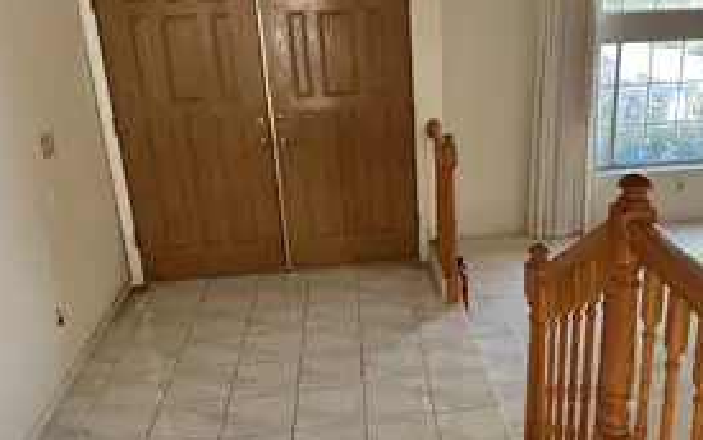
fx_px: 709
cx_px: 463
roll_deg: +1.0
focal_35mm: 37
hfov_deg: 51.8
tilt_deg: -20.7
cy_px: 235
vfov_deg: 34.4
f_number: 1.78
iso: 125
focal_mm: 6.86
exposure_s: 1/121
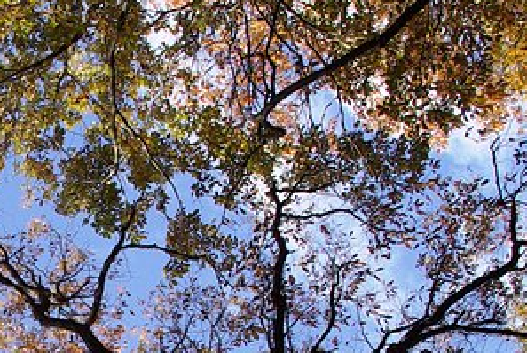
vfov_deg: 14.3
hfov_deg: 20.8
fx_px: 1363
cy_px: 435
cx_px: -53
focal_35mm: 93
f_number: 10
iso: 200
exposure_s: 1/160
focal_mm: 18
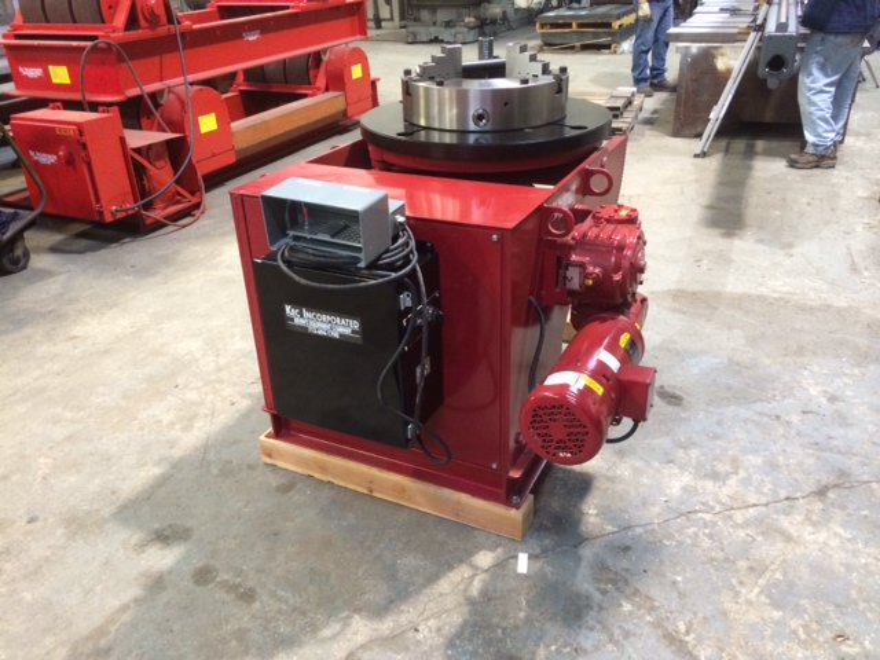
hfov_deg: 60.0
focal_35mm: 30
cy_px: 330
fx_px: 763
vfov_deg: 46.8
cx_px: 440
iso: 320
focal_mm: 4.12
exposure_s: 1/20
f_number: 2.2
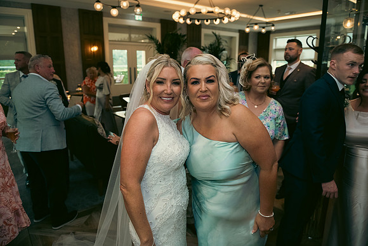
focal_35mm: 24
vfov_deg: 53.2
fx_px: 245
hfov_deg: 73.7
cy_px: 123
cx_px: 184
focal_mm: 24
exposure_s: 1/160
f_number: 3.5
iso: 800
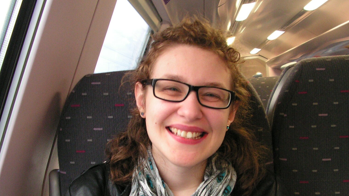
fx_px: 490
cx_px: 177
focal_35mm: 53
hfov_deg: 39.2
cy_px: 131
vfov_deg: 22.5
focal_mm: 6
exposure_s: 1/13
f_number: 3.2
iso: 200
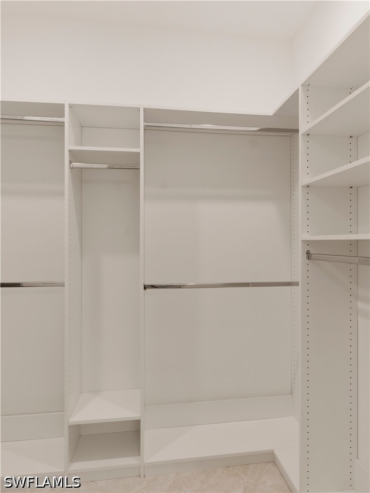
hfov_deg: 71.6
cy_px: 246
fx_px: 257
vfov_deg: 87.8
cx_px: 185
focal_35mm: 18
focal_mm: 23
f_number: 7.1
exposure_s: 1/6
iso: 100
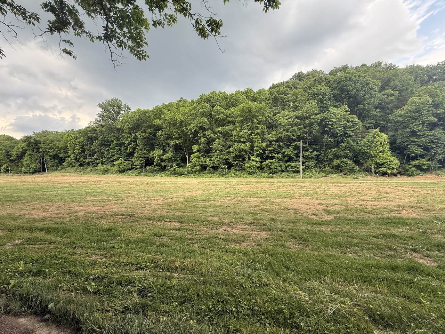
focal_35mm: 14
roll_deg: -0.2
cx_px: 222
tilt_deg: +2.7
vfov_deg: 85.7
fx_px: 180
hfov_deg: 102.1
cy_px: 167
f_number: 2.2
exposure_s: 1/224
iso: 50
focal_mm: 2.22
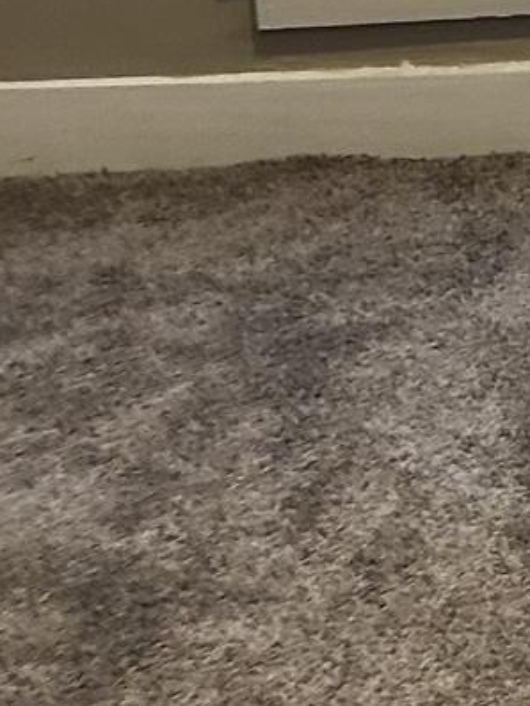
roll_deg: -2.4
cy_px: 46
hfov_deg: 9.1
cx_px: 1120
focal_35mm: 151
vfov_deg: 12.9
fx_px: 3081
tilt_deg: -14.5
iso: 125
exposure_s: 1/60
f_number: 1.5
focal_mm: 5.7
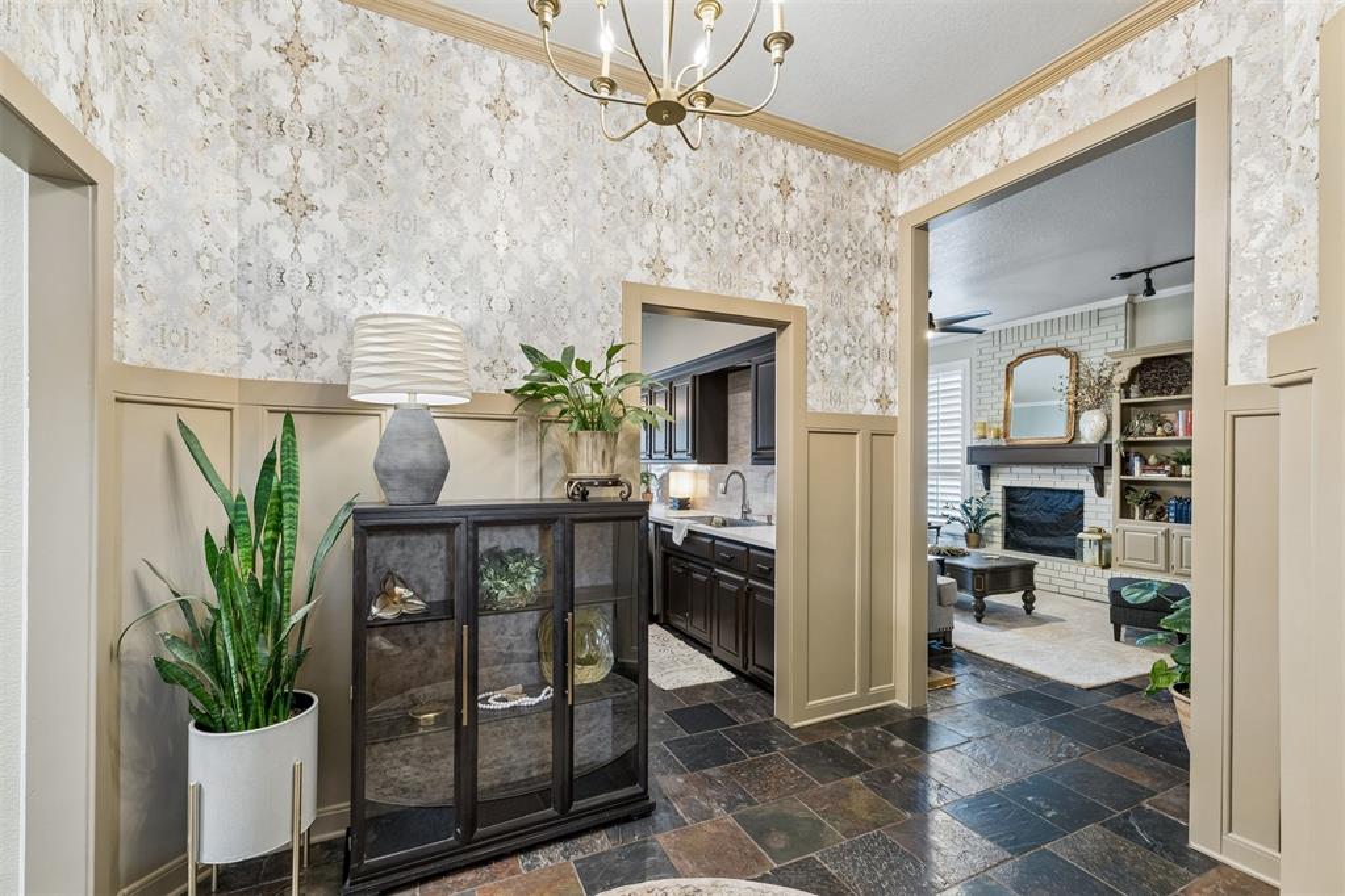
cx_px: 672
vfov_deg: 77.3
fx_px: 560
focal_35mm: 15
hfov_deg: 100.4
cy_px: 448
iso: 200
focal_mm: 10
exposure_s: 1/10
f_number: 7.1
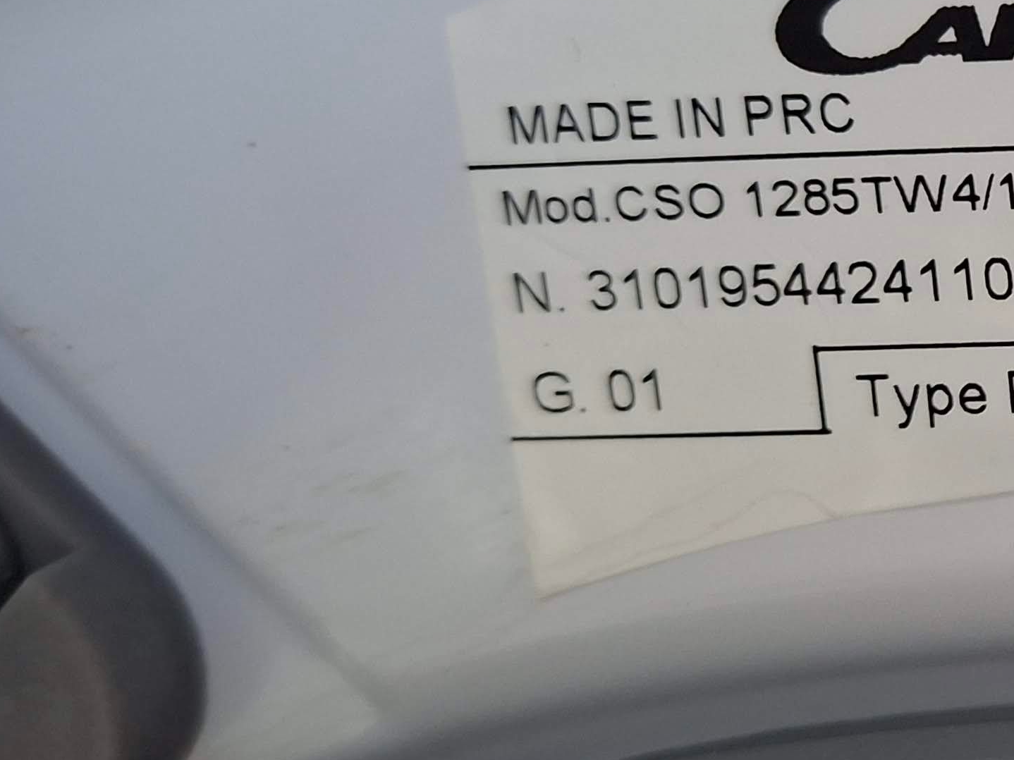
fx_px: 1874
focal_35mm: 64
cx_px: 1358
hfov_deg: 25.5
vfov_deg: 22.9
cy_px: 314
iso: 400
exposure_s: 1/25
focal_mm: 5.54
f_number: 1.8
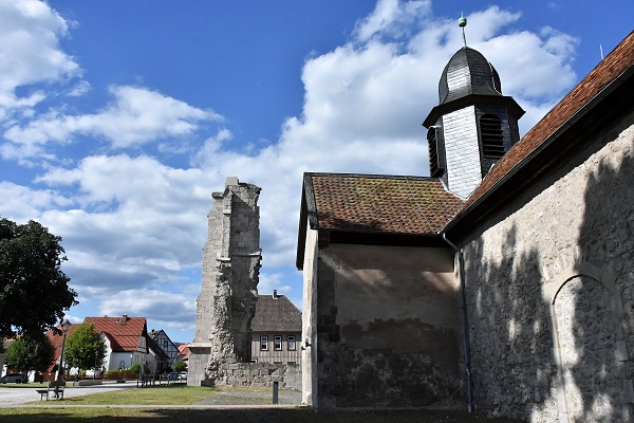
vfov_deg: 43.6
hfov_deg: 61.9
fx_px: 528
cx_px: 317
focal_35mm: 30
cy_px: 212
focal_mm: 20
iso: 1800
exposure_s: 1/8000
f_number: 10
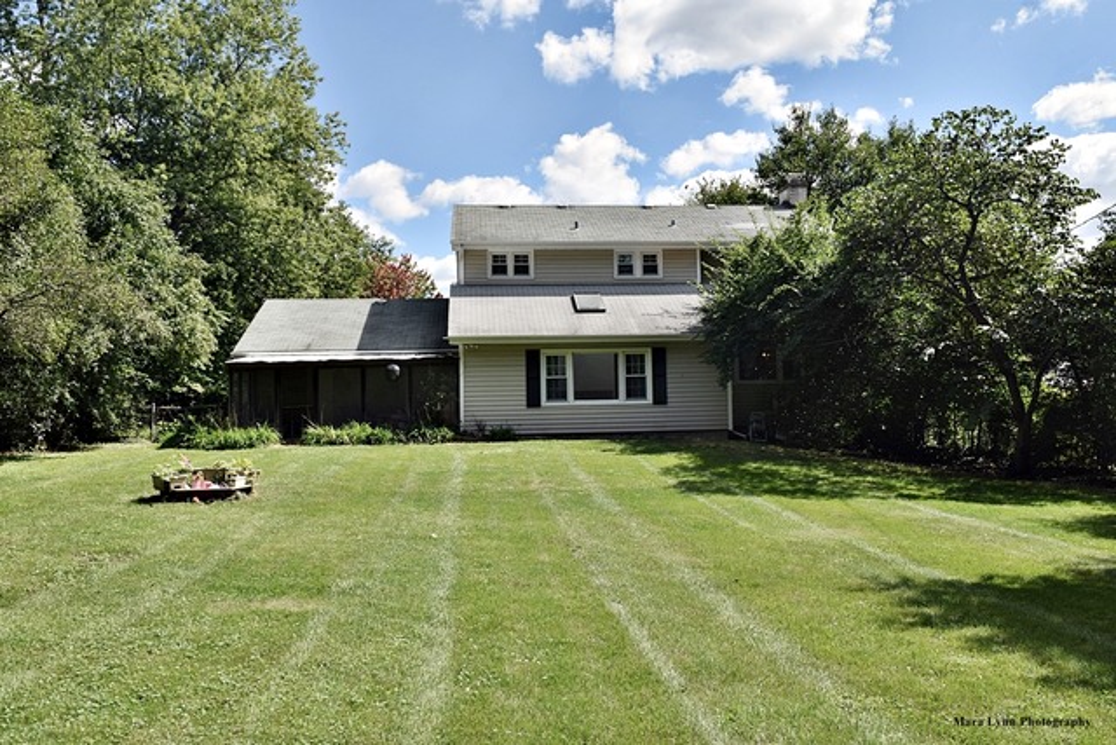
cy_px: 372
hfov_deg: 57.2
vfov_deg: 40.0
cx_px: 558
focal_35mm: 33
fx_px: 1023
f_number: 10
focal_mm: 22
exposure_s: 1/200
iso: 100
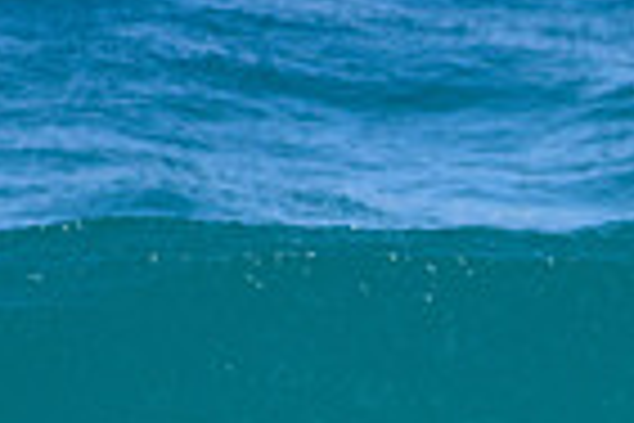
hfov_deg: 0.7
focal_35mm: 3086
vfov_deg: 0.4
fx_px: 54344
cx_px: 1187
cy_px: 592
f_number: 5.6
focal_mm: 500
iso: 400
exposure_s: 1/2000
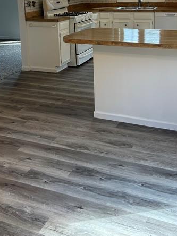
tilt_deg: -10.4
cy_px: 38
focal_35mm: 45
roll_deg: +1.2
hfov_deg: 32.2
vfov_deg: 39.9
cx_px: 98
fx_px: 307
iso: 40
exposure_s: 1/192
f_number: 1.5
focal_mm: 5.7
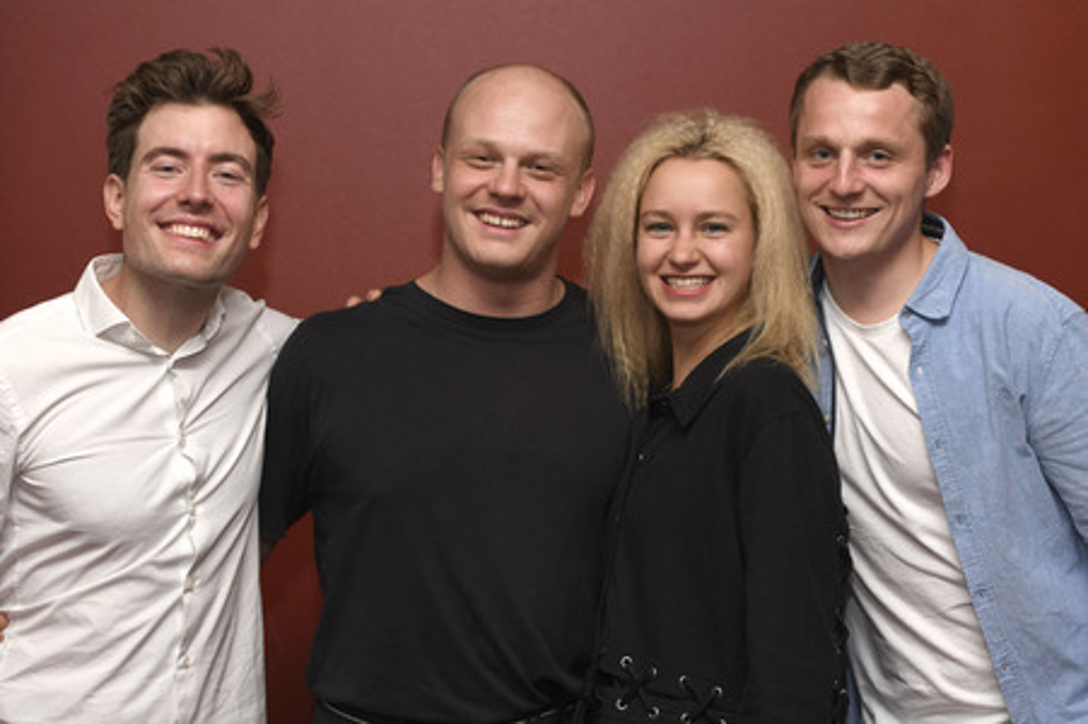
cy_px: 362
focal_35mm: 70
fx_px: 2114
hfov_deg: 28.9
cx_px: 544
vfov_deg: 19.4
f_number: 4
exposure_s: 1/500
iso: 640
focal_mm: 70
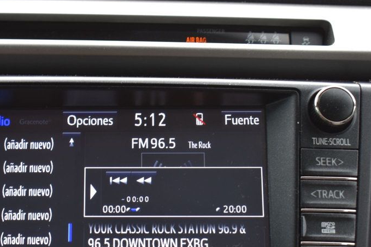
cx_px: 112
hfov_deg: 21.4
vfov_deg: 14.4
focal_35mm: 95
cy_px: 163
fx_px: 979
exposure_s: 1/20
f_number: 6.3
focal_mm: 42
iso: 400
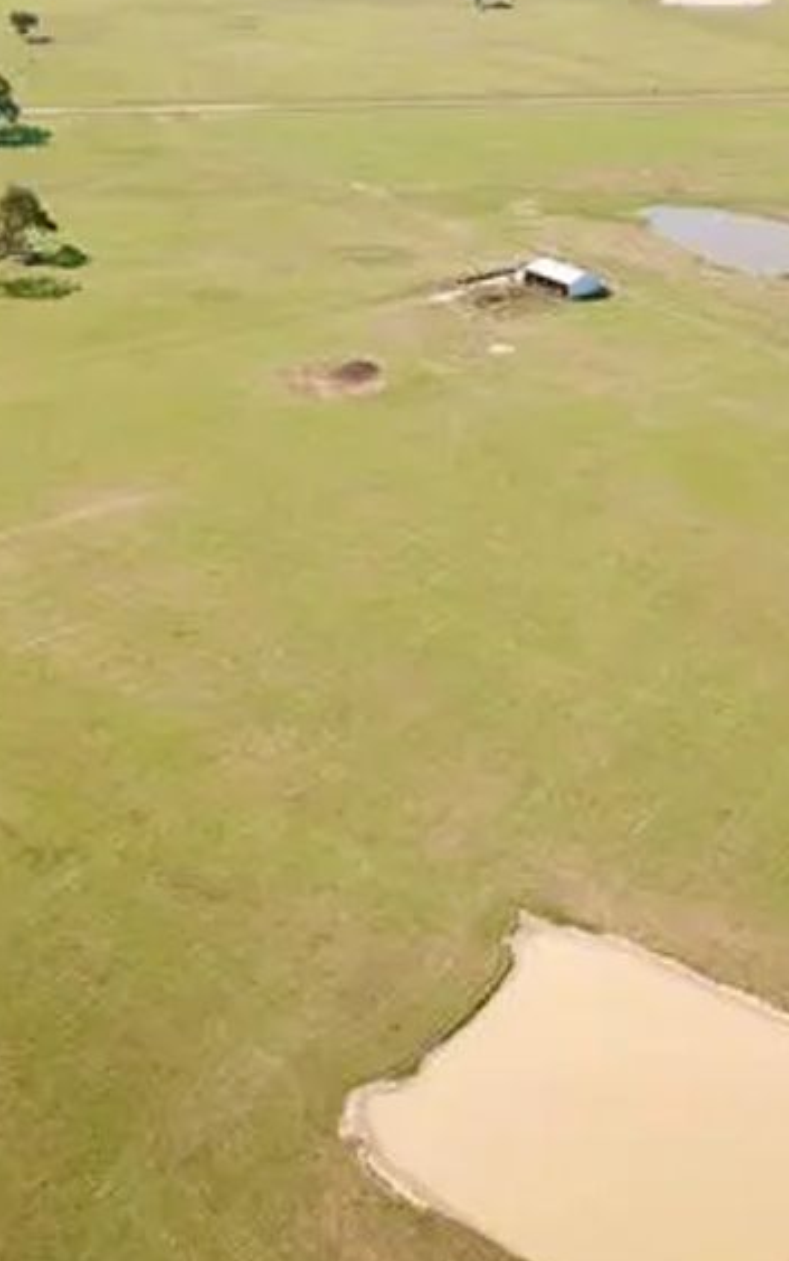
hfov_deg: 25.8
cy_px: 608
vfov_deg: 40.3
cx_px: 342
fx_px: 1718
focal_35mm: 50
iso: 100
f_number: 2.2
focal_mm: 4.73
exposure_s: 1/379
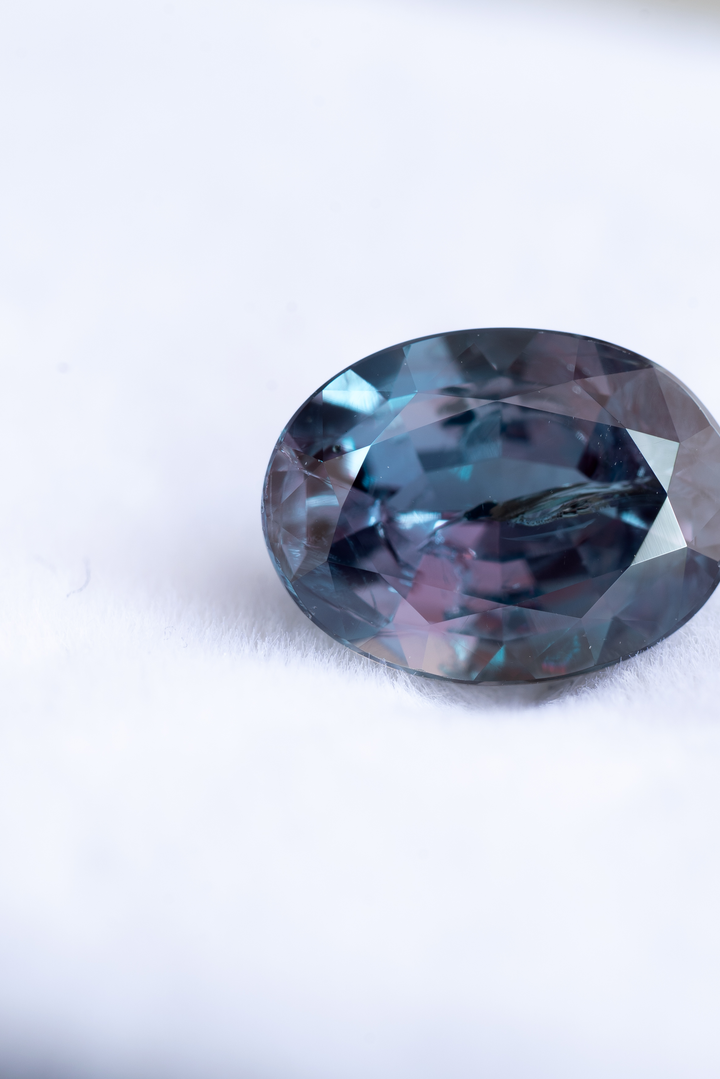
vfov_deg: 13.3
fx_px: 4619
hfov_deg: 8.9
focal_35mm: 154
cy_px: 584
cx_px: 479
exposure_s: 1/3
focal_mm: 90
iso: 100
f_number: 7.1
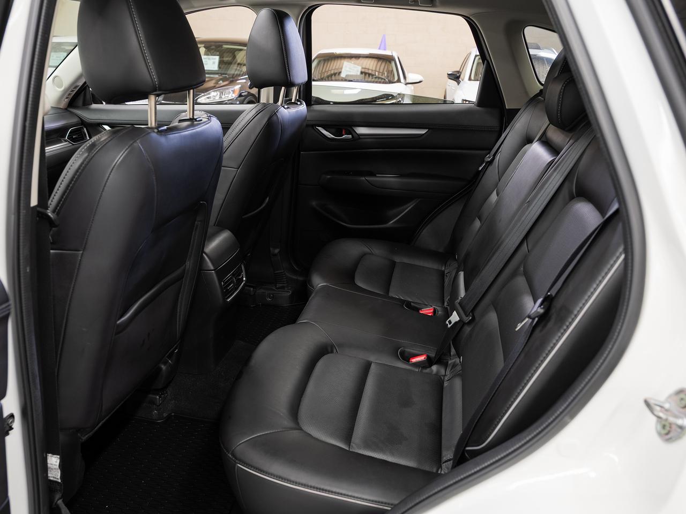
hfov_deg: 67.4
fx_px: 514
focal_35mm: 26
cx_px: 343
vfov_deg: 53.1
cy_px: 257
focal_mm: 24
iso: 100
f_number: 5.6
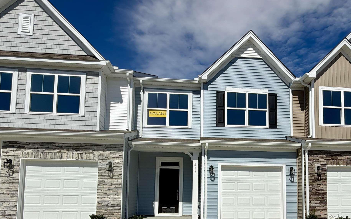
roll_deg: +0.0
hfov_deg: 71.7
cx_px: 212
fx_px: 239
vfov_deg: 46.3
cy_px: 180
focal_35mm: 25
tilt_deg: +5.4
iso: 20
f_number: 2.2
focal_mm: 2.22
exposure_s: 1/2165
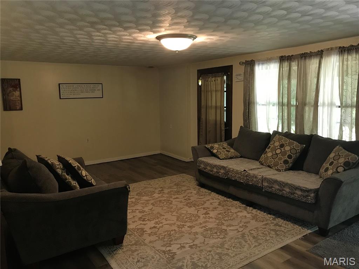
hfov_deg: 63.4
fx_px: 290
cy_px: 134
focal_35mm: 28
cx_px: 180
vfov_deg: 49.7
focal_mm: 3.99
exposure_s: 1/15
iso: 80
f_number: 1.8
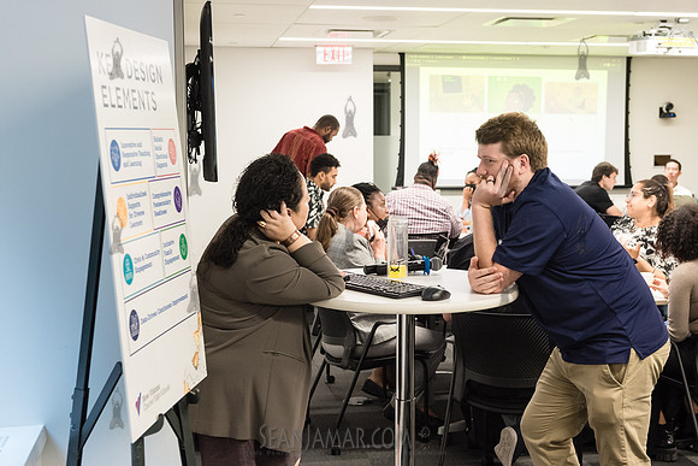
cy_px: 236
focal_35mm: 53
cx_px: 380
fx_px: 1025
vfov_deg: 25.6
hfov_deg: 37.6
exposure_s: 1/160
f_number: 4.5
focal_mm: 45
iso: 2500
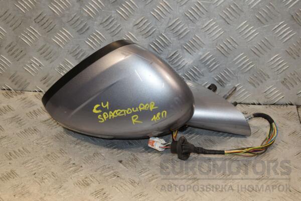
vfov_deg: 20.2
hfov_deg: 29.9
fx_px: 564
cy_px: 100
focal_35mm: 68
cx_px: 150
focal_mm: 45
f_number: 6.3
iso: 800
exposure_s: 1/200
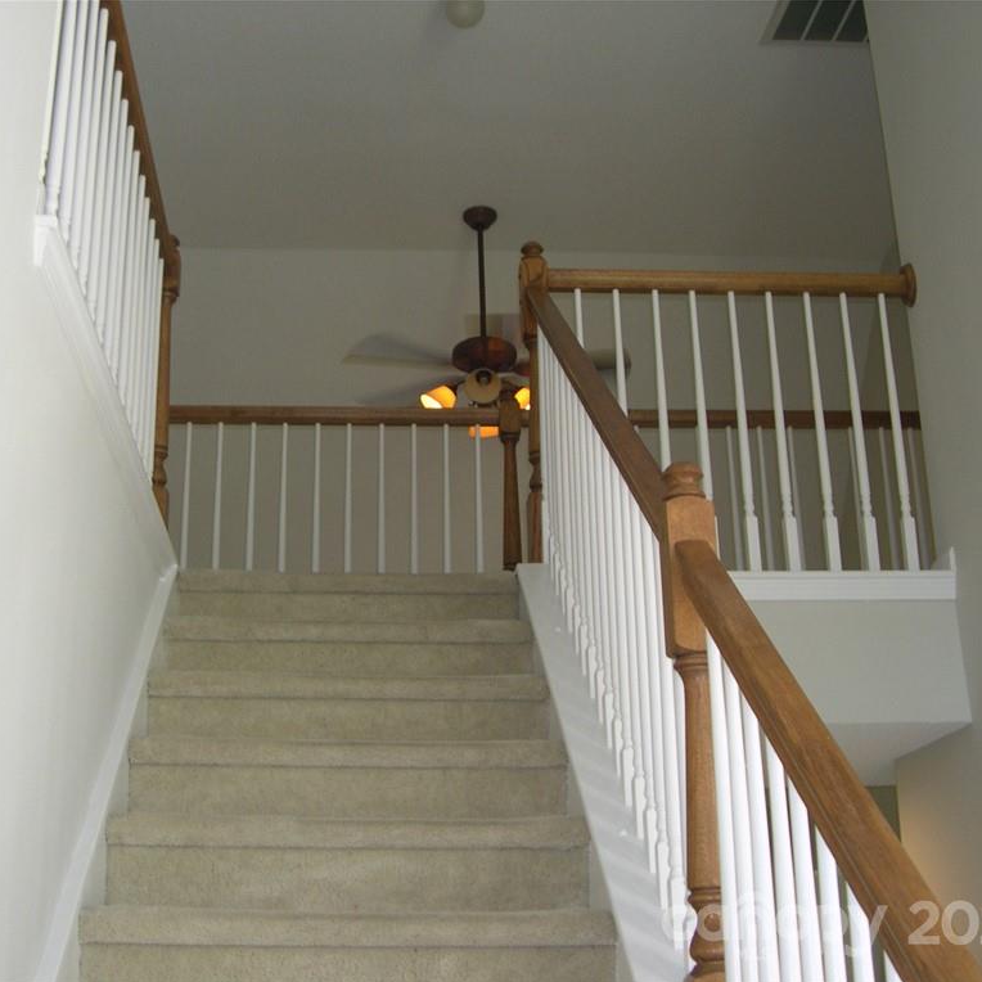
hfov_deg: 37.4
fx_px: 1444
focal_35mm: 45
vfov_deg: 37.6
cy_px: 492
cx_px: 386
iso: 100
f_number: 2.8
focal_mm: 8
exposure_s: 1/30
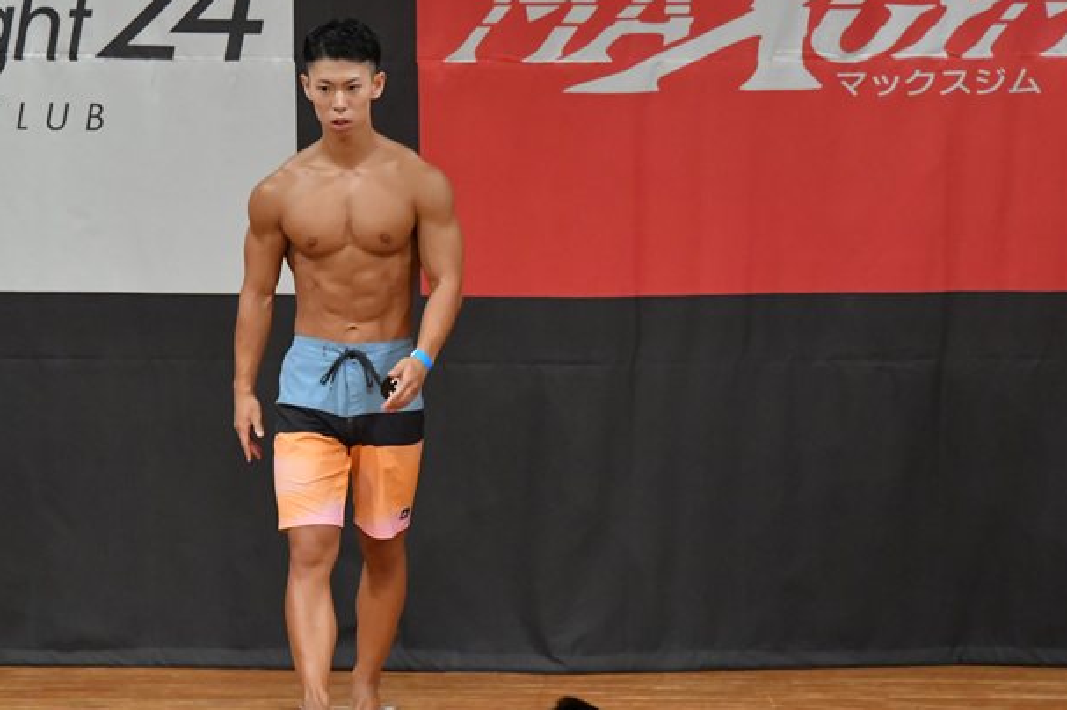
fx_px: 10219
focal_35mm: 345
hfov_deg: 6.0
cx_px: 396
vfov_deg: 4.0
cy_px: 378
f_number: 5.6
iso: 6400
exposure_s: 1/400
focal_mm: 180
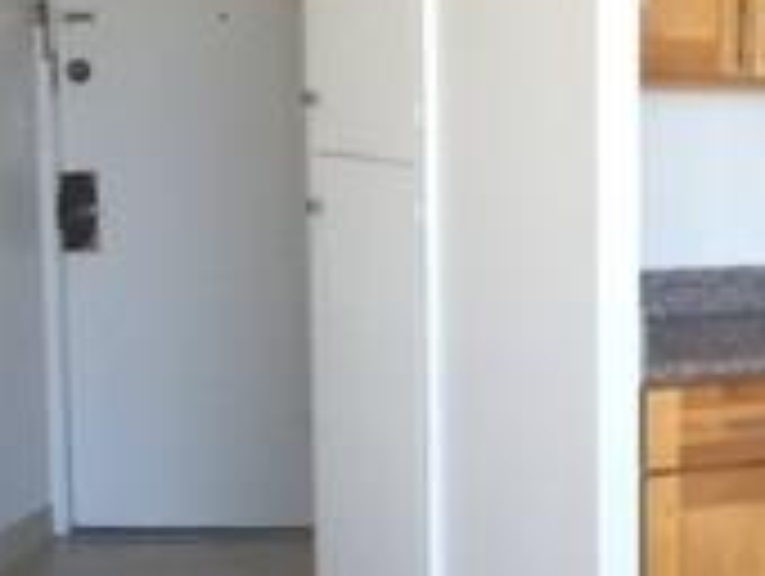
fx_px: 2412
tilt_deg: -7.9
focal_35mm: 109
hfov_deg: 16.5
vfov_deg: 13.6
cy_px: 446
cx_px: 1134
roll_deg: -1.4
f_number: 2.2
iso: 32
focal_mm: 4.15
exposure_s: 1/120
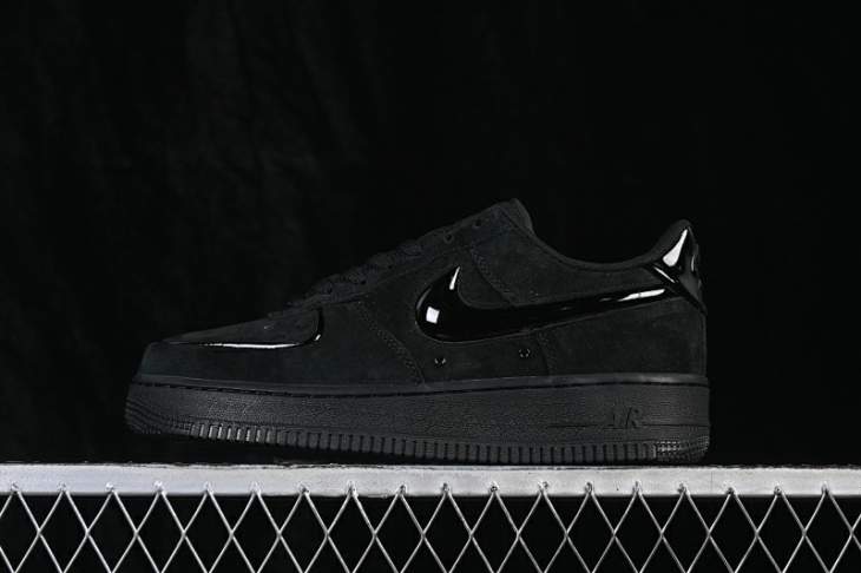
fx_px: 1793
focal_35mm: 75
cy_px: 286
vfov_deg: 18.2
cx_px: 430
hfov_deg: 27.0
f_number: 6.3
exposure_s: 1/60
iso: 160
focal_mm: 50
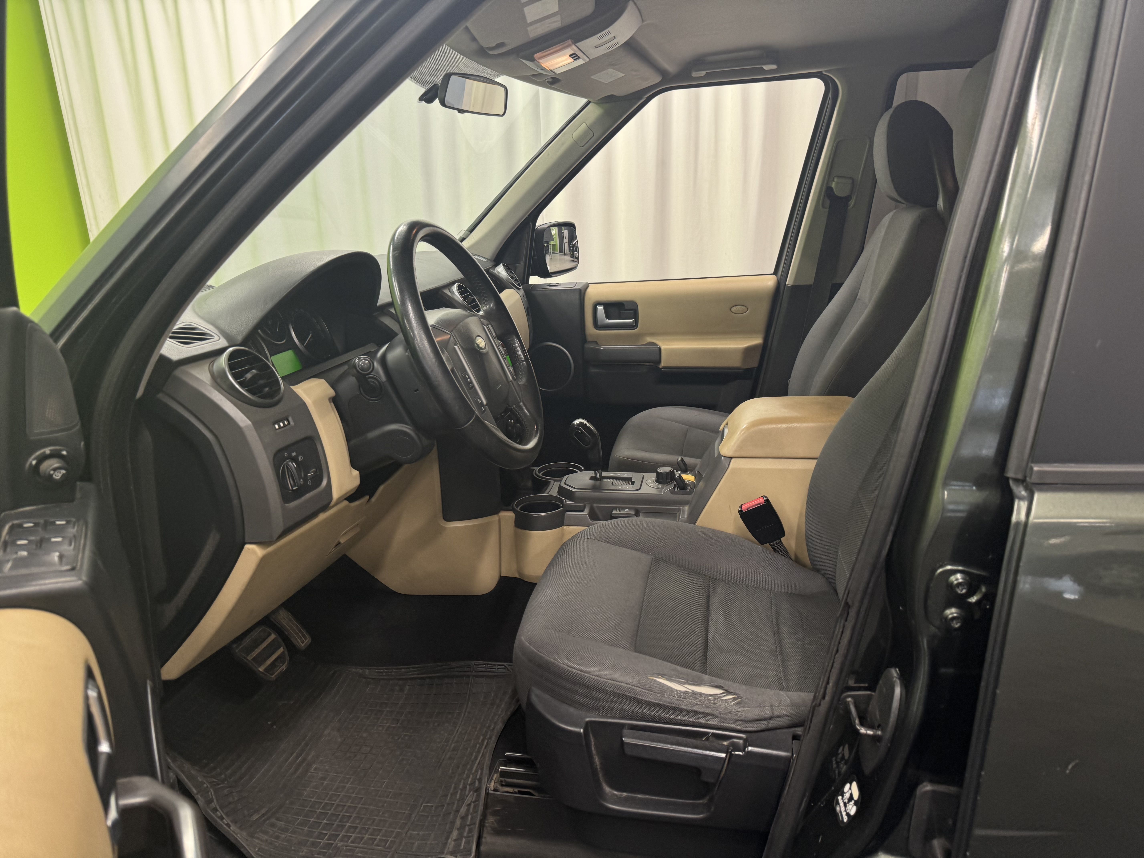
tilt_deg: -16.1
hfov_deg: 71.6
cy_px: 429
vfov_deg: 56.8
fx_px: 793
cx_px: 572
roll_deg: +1.9
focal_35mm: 24
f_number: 1.78
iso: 100
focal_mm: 6.76
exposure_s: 1/100
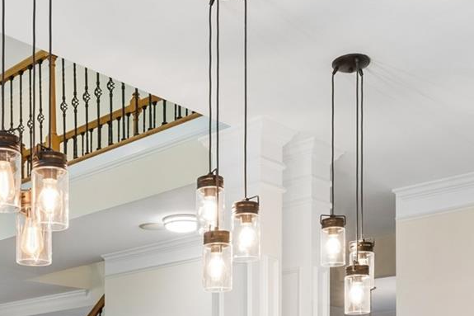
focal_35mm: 58
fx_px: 760
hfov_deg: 34.1
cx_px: 132
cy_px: 420
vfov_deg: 21.1
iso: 400
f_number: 13
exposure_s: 1/6
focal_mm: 16.2
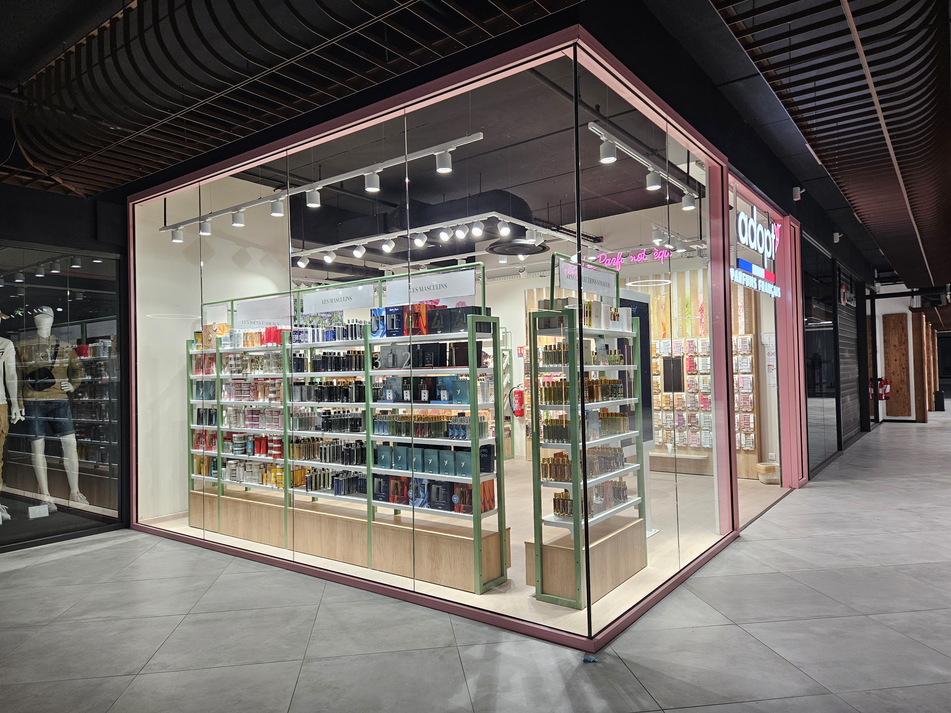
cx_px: 476
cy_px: 356
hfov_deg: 73.9
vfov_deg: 58.9
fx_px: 632
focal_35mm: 23
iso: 125
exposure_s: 1/180
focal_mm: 5.4
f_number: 1.8
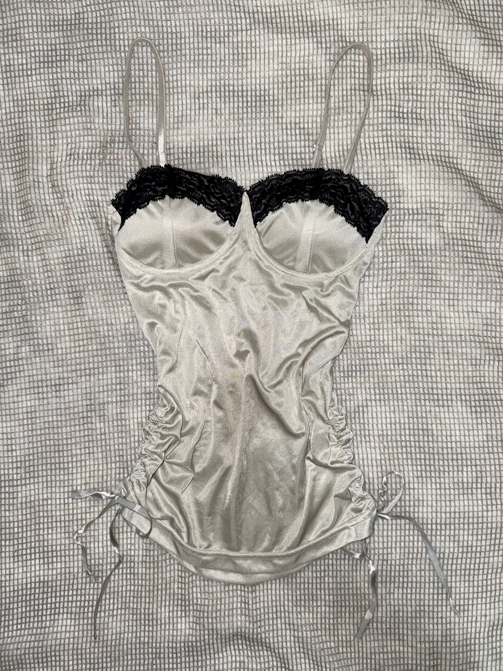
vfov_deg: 71.6
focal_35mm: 24
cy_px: 336
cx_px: 252
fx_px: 465
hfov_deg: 56.8
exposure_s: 1/64
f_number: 1.78
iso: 64
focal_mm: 6.76
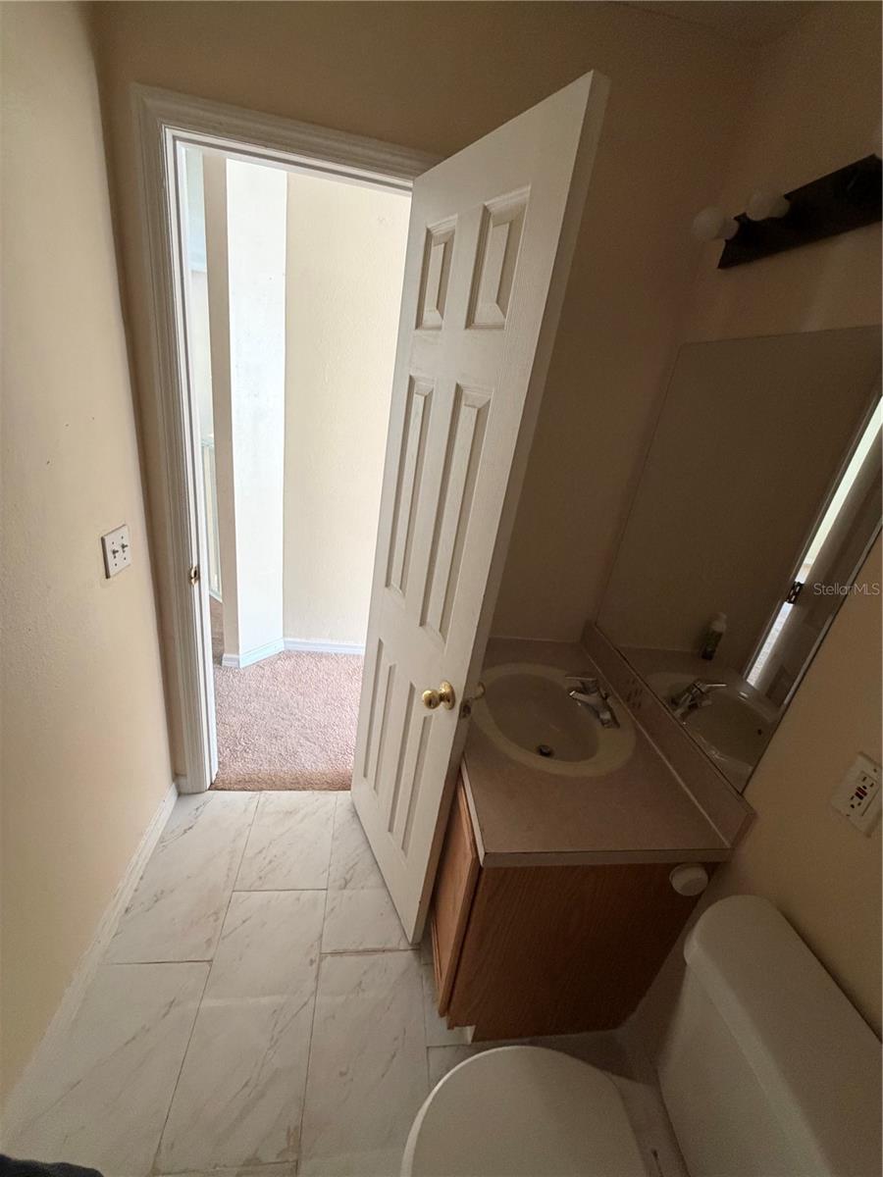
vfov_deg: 102.1
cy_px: 588
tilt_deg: -23.1
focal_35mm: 14
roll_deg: -9.2
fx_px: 476
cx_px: 442
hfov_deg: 85.7
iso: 320
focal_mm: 2.22
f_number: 2.2
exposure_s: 1/74
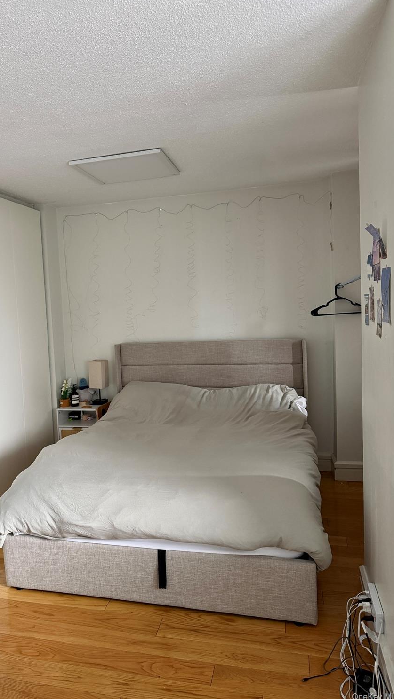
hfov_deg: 42.4
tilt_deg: -4.6
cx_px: 135
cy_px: 342
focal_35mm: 27
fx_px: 501
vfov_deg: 69.8
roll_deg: +2.6
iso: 200
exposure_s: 1/72
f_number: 1.78
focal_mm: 6.76
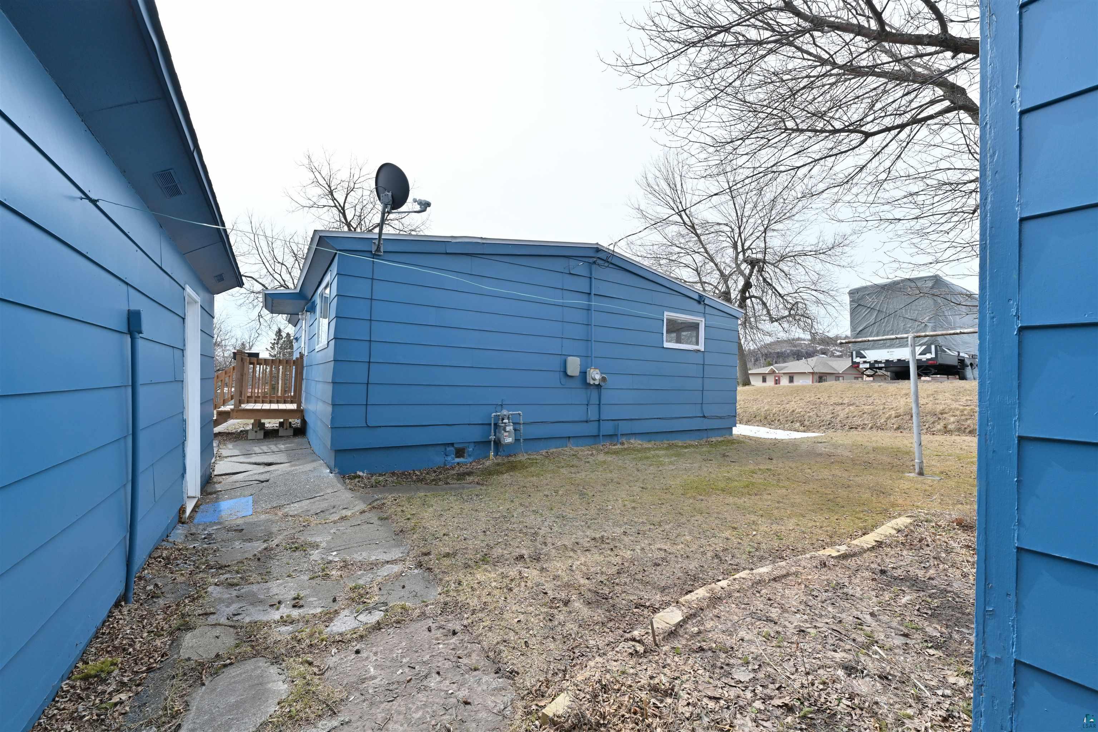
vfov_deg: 81.2
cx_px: 549
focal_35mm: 14
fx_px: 427
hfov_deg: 104.3
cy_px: 366
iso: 160
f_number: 9
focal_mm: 14
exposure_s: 1/250
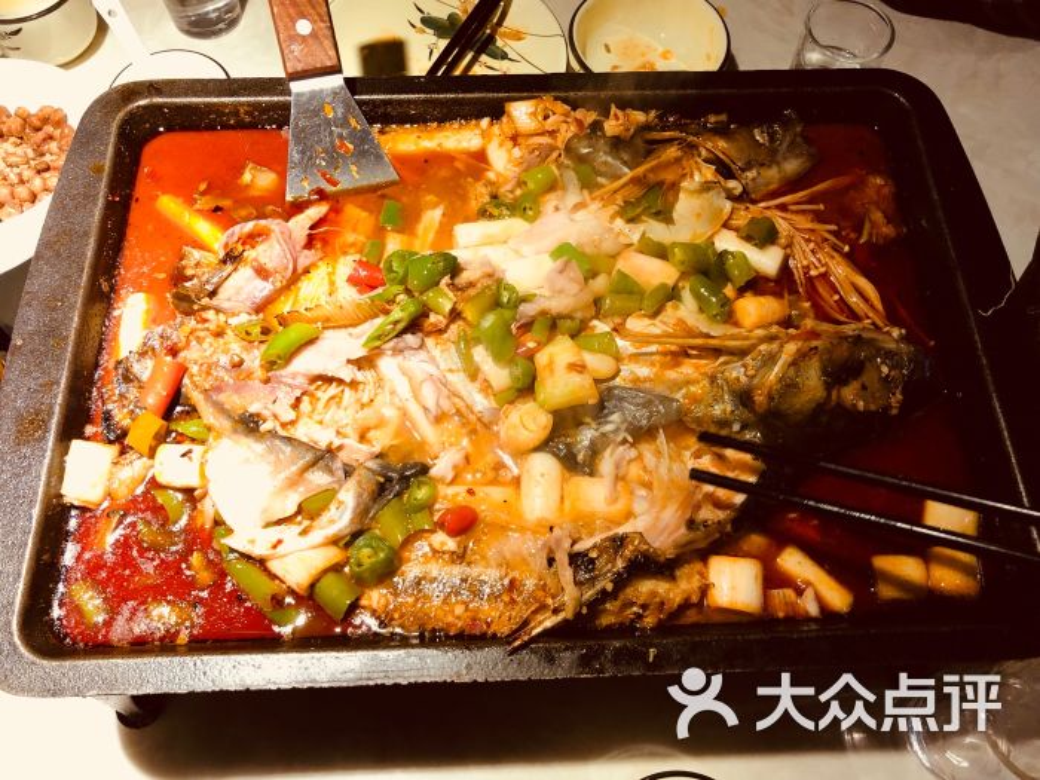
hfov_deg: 61.7
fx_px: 871
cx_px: 520
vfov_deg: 48.2
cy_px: 390
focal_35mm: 29
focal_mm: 3.99
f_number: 1.8
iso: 40
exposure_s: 1/25
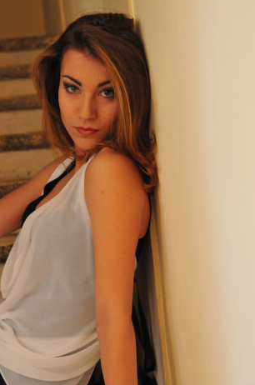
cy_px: 192
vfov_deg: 26.0
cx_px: 132
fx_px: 832
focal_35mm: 78
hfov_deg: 17.4
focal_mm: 50
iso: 1600
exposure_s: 1/80
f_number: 5
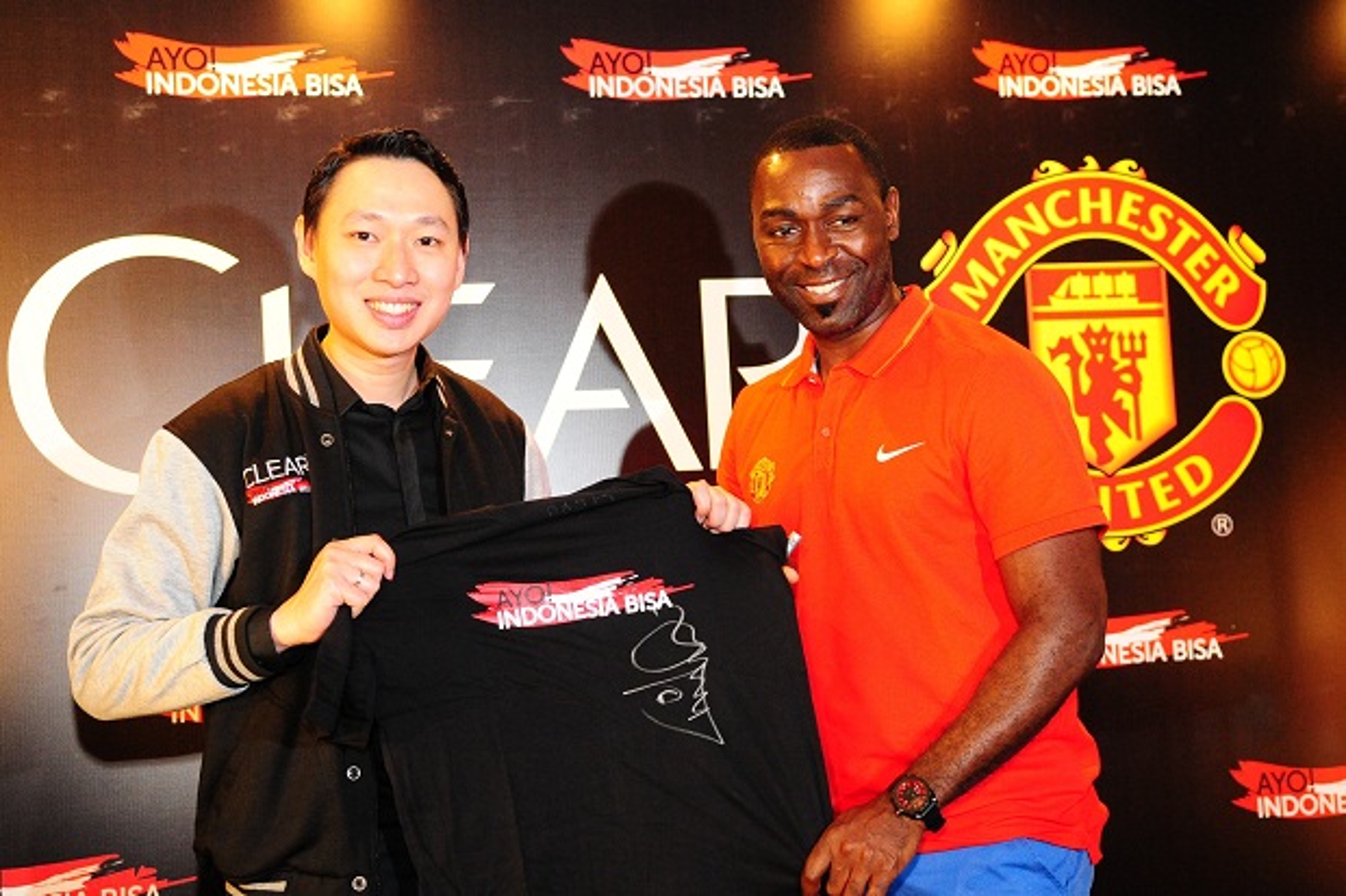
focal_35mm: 57
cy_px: 448
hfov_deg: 35.1
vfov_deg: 23.8
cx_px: 673
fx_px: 2130
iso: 1600
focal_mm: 38
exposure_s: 1/60
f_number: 3.2
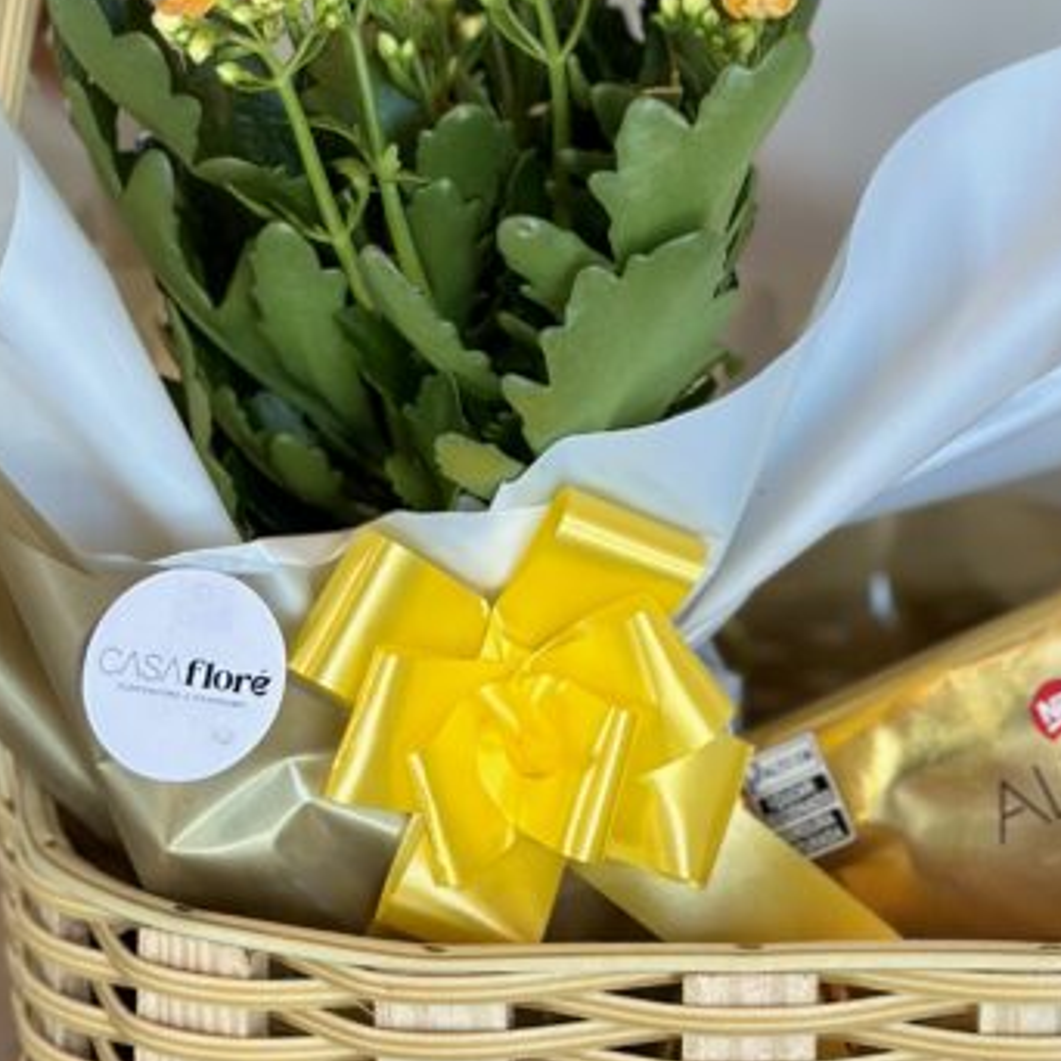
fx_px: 4404
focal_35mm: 127
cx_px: 779
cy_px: 0
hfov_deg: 13.7
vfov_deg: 13.5
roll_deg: -0.6
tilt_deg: -13.8
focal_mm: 6.86
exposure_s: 1/148
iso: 64
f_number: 1.78
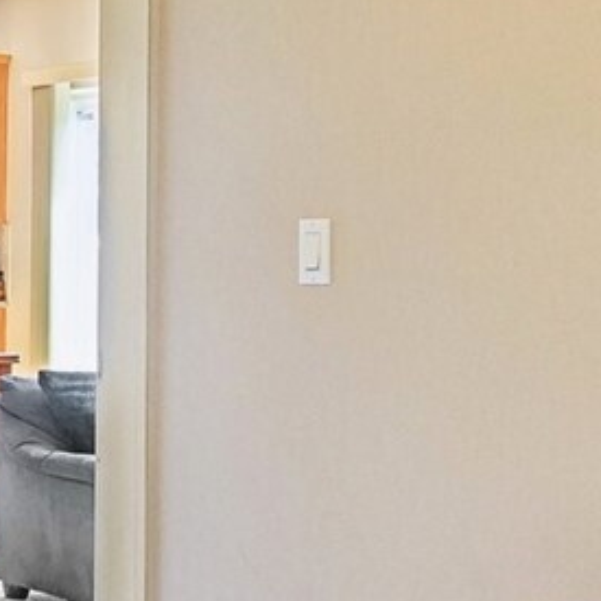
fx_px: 1650
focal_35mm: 84
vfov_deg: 20.6
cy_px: 281
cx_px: -272
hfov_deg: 18.5
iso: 1600
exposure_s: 1/20
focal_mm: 16
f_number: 8
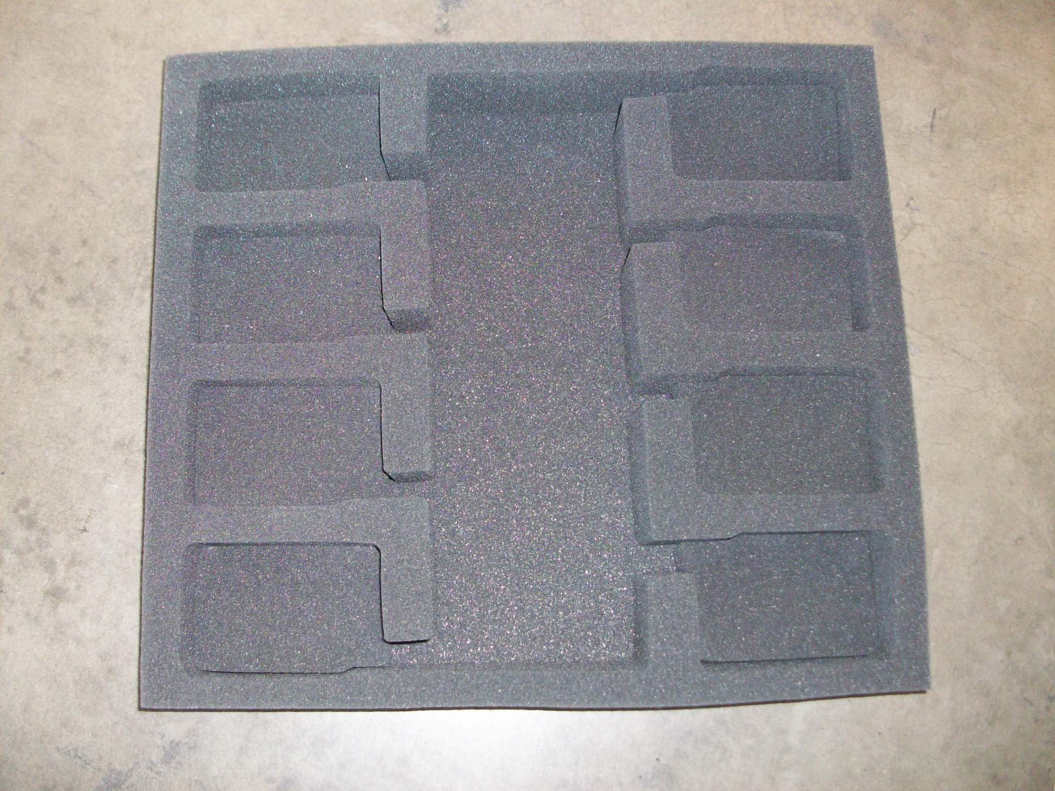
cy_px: 396
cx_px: 528
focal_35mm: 34
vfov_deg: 41.8
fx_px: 1036
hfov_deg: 54.0
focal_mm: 5.7
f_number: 2.8
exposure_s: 1/60
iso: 160
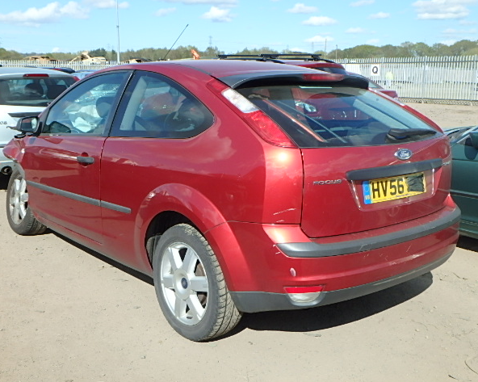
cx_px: 237
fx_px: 537
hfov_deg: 48.0
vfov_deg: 39.1
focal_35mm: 38
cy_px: 192
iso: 125
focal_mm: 6.4
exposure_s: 1/500
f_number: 5
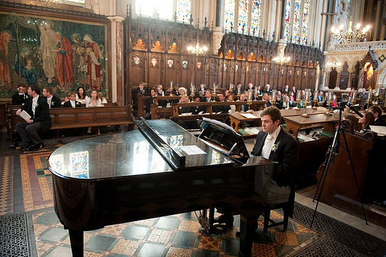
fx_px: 257
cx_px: 193
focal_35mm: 24
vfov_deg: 53.1
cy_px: 128
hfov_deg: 73.8
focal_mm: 24
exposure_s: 1/50
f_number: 2.8
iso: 1100
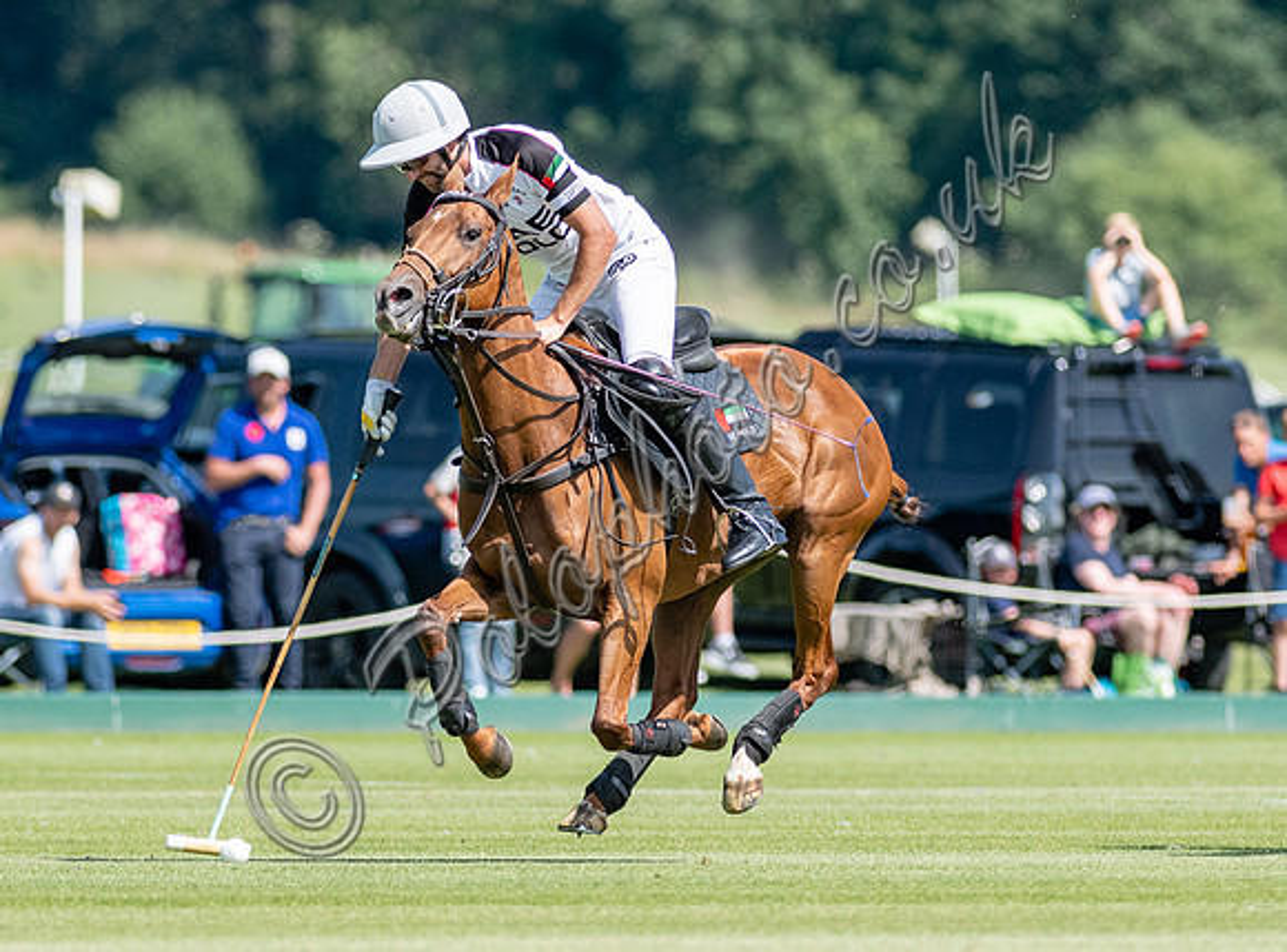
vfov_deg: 2.1
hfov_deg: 2.9
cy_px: 651
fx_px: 25663
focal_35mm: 694
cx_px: 358
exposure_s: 1/6400
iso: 400
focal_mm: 300
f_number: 4
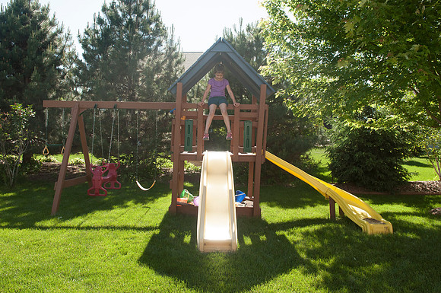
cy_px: 146
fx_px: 330
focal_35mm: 27
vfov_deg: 47.8
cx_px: 220
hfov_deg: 67.5
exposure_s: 1/2000
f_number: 5
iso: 400
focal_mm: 18
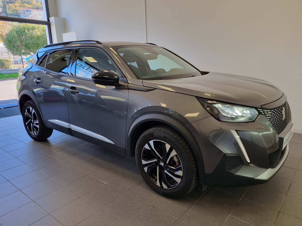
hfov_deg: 67.3
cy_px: 113
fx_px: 227
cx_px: 151
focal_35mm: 26
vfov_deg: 53.1
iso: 64
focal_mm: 5.4
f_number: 1.8
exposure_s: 1/100
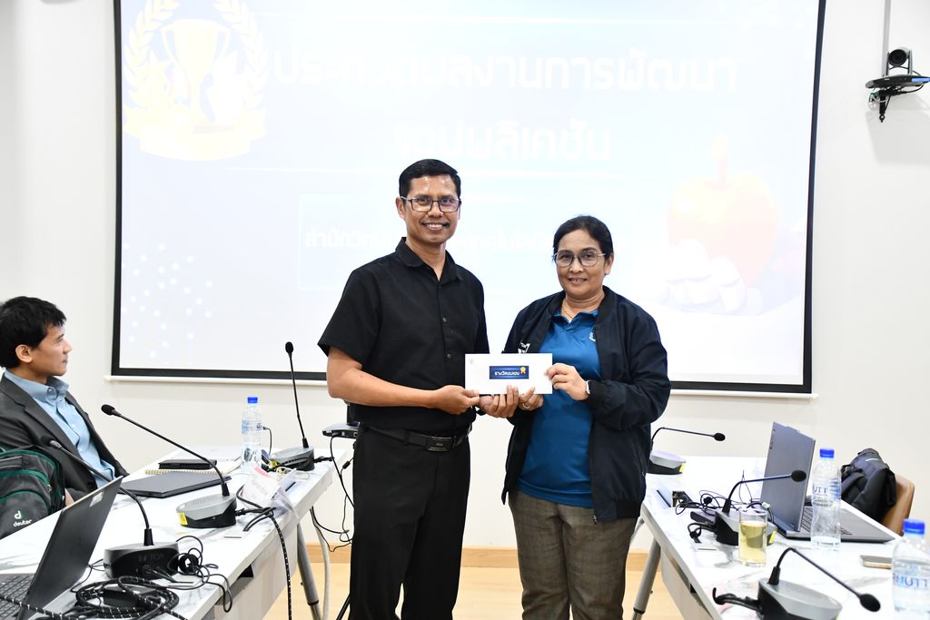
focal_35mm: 45
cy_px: 310
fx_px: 1163
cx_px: 465
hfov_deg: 43.6
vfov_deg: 29.9
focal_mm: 30
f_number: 4
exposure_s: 1/100
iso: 3200
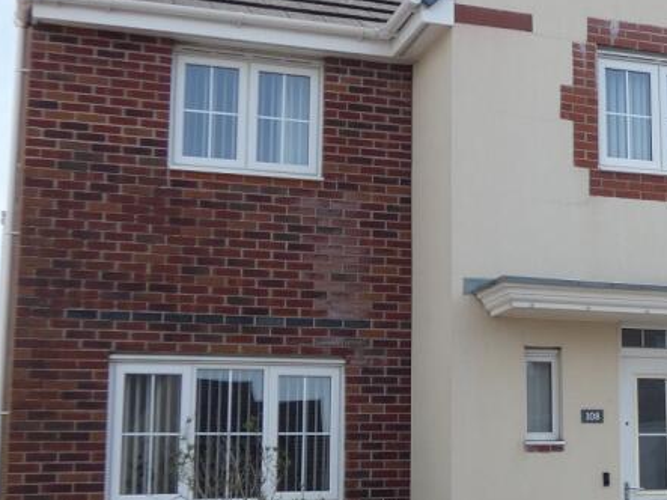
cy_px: 270
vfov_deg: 19.9
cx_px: 700
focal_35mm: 74
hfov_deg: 24.8
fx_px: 1425
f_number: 3.4
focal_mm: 5.8
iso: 80
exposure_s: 1/640
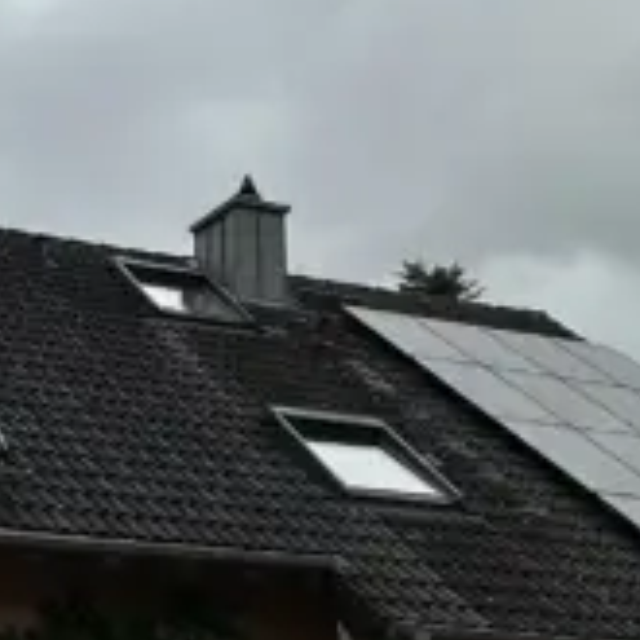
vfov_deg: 22.4
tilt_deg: +20.8
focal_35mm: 77
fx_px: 1611
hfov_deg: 21.8
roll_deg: -3.2
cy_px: 202
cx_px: 27
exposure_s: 1/2451
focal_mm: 2.22
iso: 50
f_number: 2.2
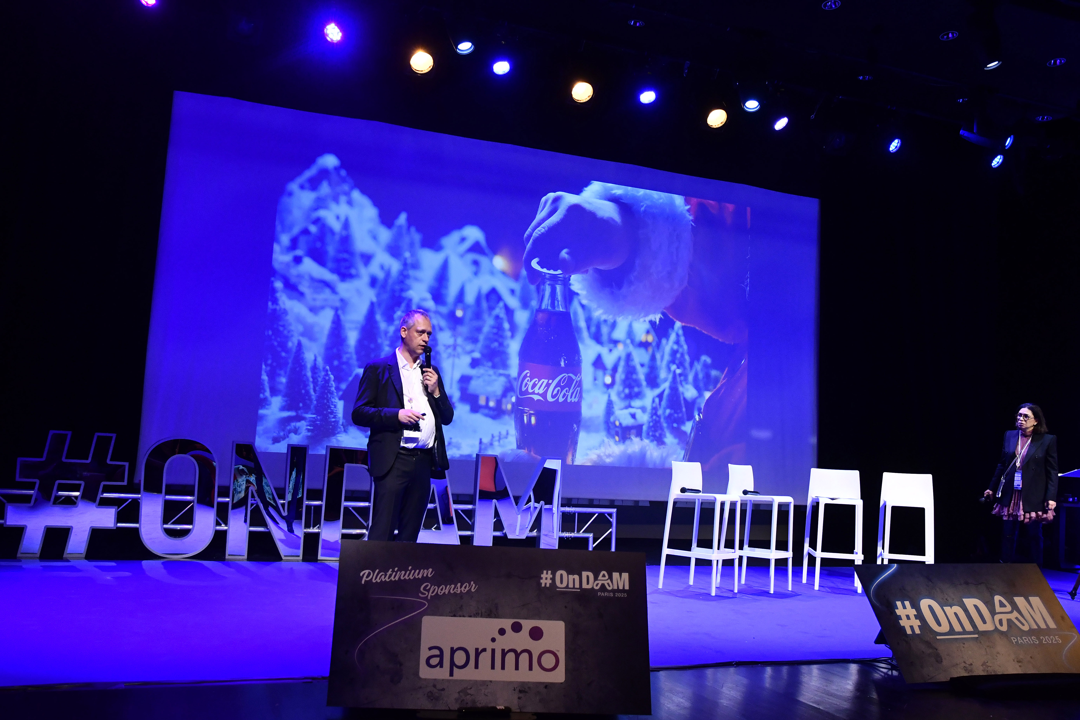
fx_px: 900
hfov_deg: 61.9
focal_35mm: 30
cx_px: 540
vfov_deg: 43.6
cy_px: 360
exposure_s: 1/80
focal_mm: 20
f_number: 5.6
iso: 1600
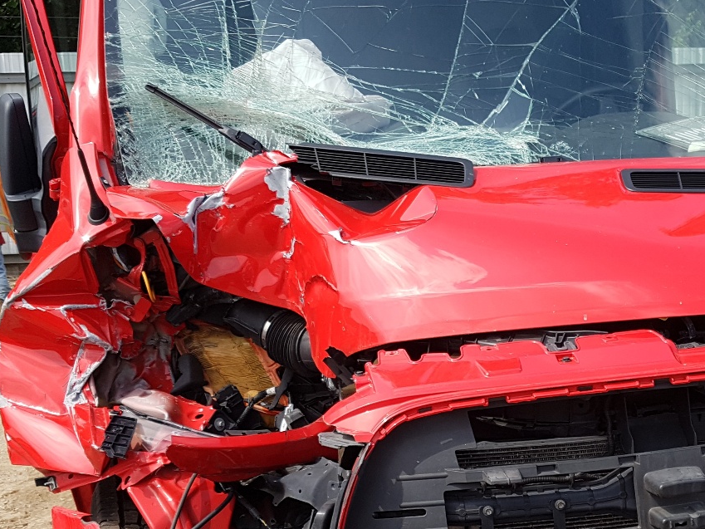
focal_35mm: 49
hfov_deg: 38.4
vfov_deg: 29.5
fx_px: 998
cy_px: 338
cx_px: 474
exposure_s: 1/1667
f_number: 1.7
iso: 50
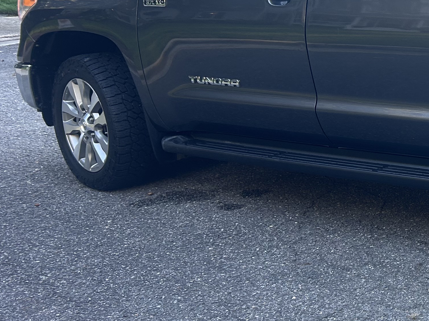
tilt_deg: -11.2
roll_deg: -0.7
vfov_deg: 21.0
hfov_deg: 24.5
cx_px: 548
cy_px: 123
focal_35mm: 70
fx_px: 867
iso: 64
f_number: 1.5
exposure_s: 1/121
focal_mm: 5.7
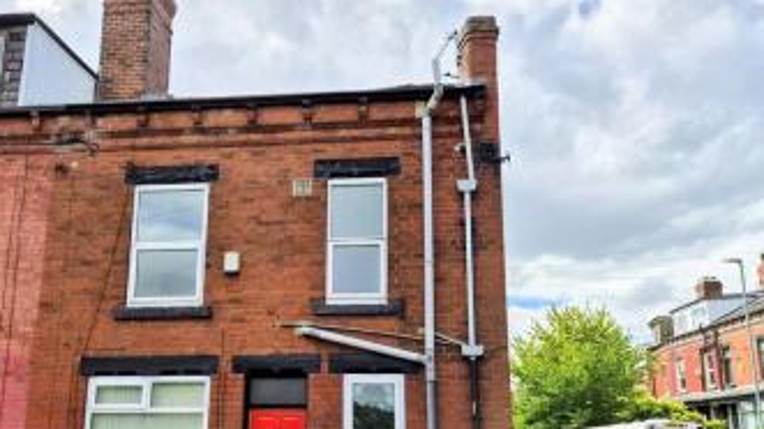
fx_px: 648
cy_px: 287
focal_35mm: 32
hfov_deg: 60.8
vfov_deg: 36.3
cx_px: 329
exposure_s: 1/7696
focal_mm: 5.4
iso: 64
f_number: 1.8
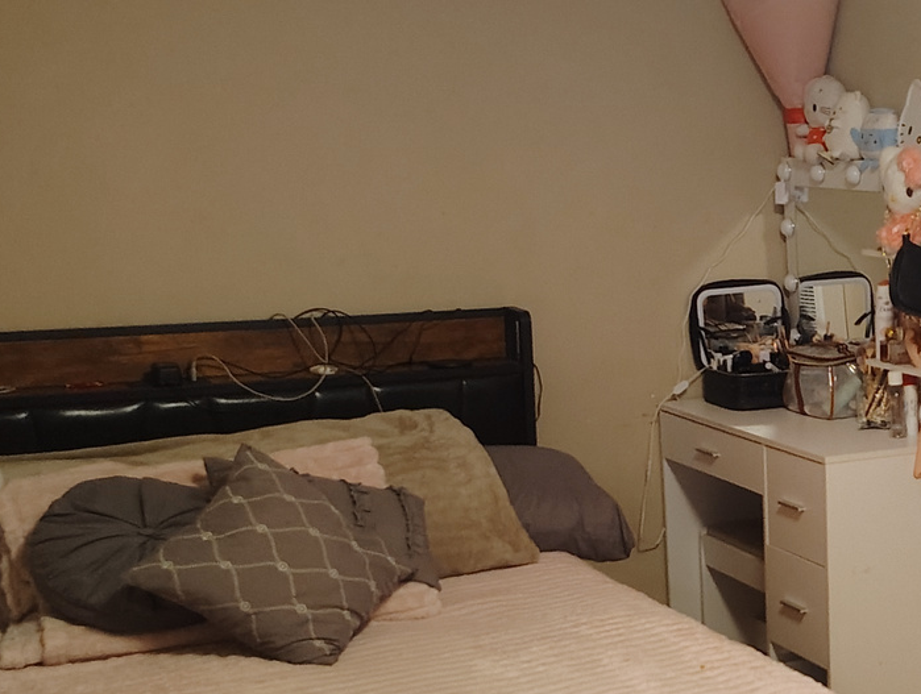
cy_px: 485
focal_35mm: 70
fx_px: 1866
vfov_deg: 21.0
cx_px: 945
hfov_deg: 26.1
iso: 1722
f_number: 1.8
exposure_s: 1/40
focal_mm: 5.56
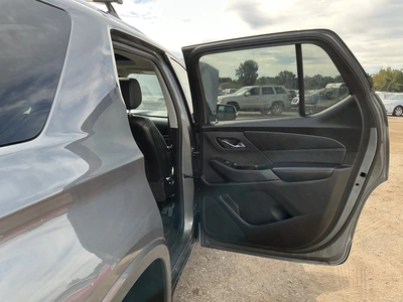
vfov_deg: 49.7
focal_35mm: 28
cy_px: 151
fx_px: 326
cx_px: 202
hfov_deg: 63.4
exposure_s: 1/400
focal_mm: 3
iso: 25
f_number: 1.8
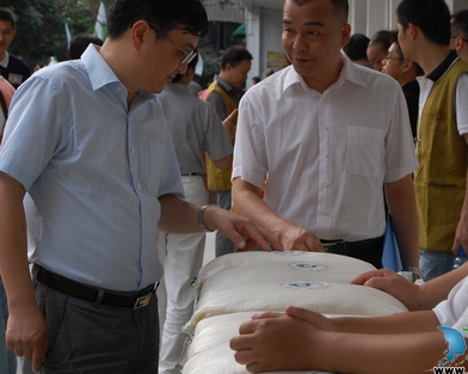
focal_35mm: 109
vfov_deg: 14.2
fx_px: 1504
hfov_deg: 17.7
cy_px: 164
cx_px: 269
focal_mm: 55
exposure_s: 1/320
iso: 800
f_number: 9
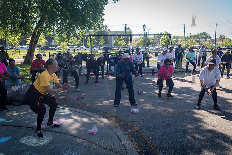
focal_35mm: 36
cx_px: 116
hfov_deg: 53.0
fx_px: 233
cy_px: 78
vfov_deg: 36.8
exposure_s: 1/500
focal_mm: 35
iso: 200
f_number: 4.5
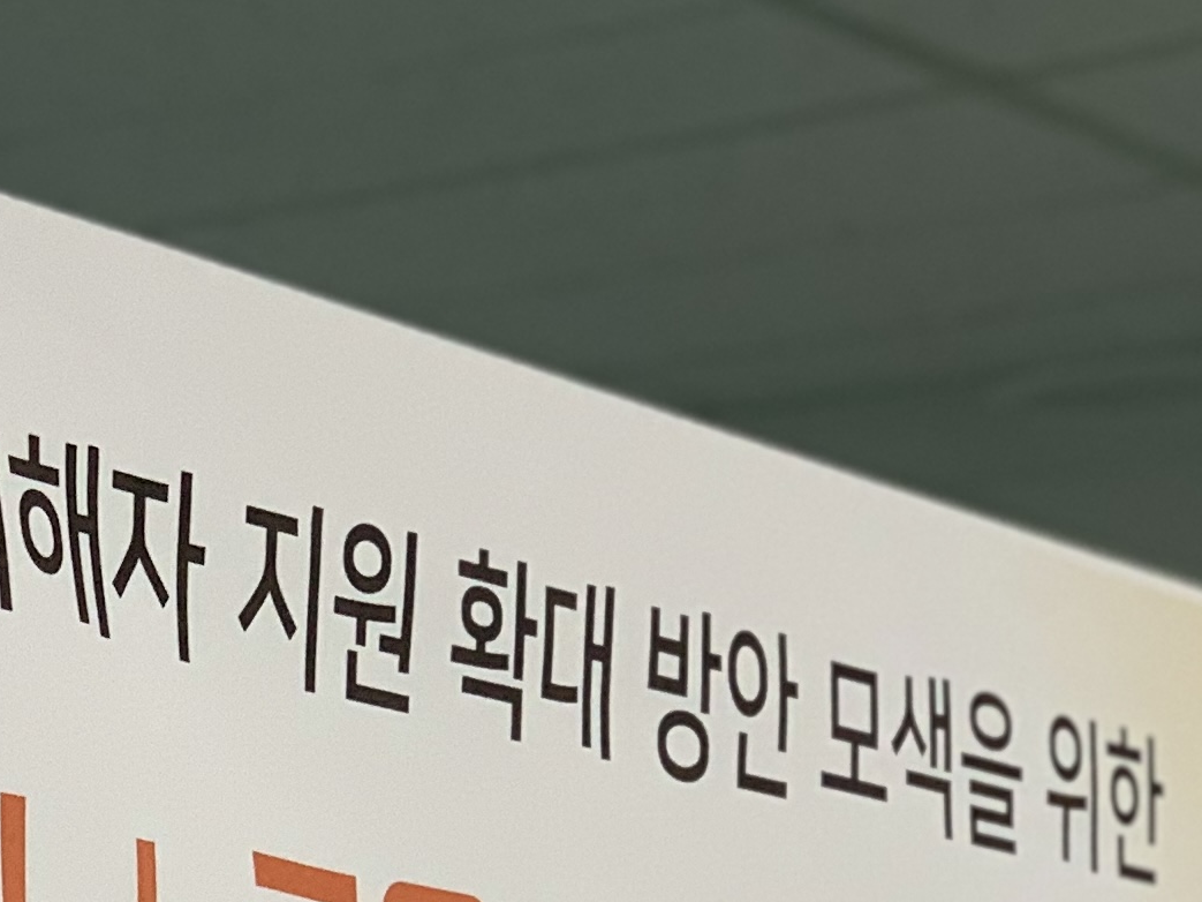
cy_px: 1262
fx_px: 6979
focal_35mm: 201
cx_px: -402
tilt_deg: +4.8
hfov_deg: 9.6
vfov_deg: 7.3
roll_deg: +1.0
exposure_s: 1/60
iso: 64
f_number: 2.4
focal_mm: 6
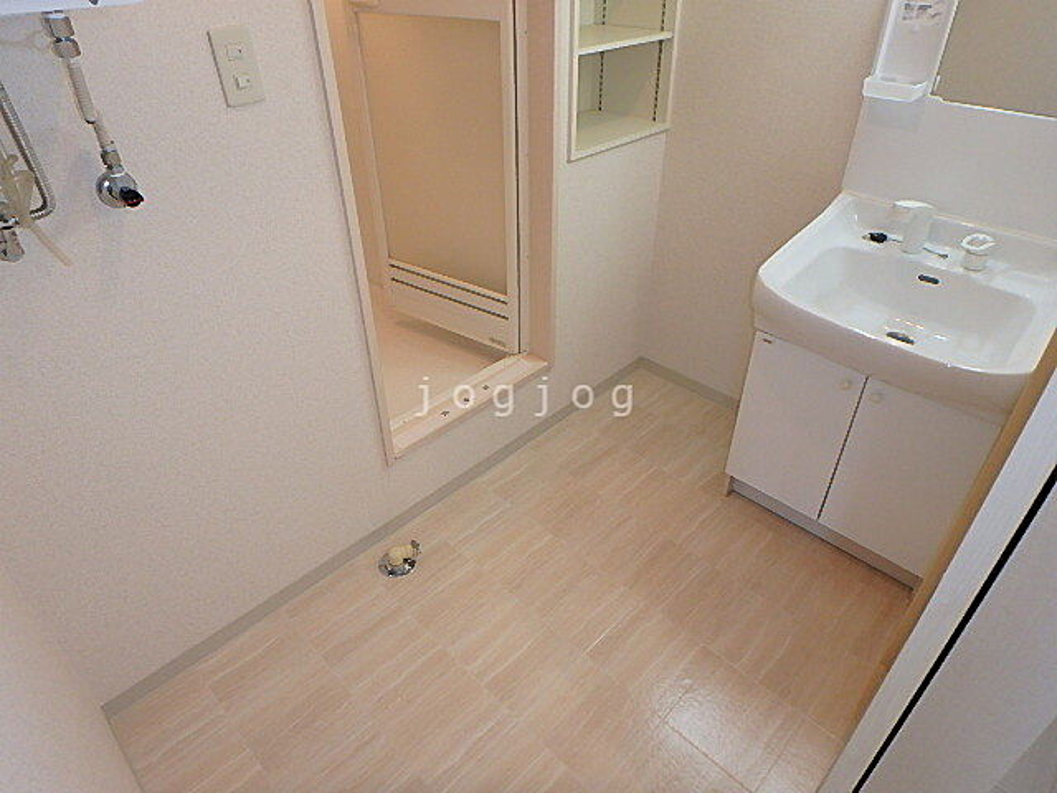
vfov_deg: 63.4
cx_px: 528
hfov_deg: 79.0
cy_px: 396
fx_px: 641
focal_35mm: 21
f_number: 3.5
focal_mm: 3.7
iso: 200
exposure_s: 1/40
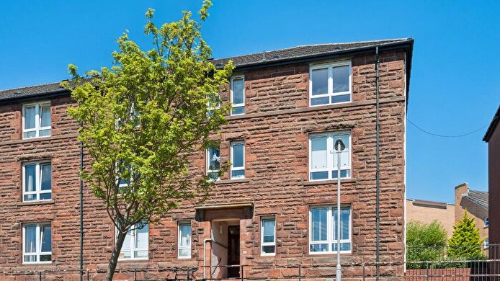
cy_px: 166
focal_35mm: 37
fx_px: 490
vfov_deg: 31.9
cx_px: 250
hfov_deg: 54.0
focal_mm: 35
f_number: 4
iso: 400
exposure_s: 1/3200
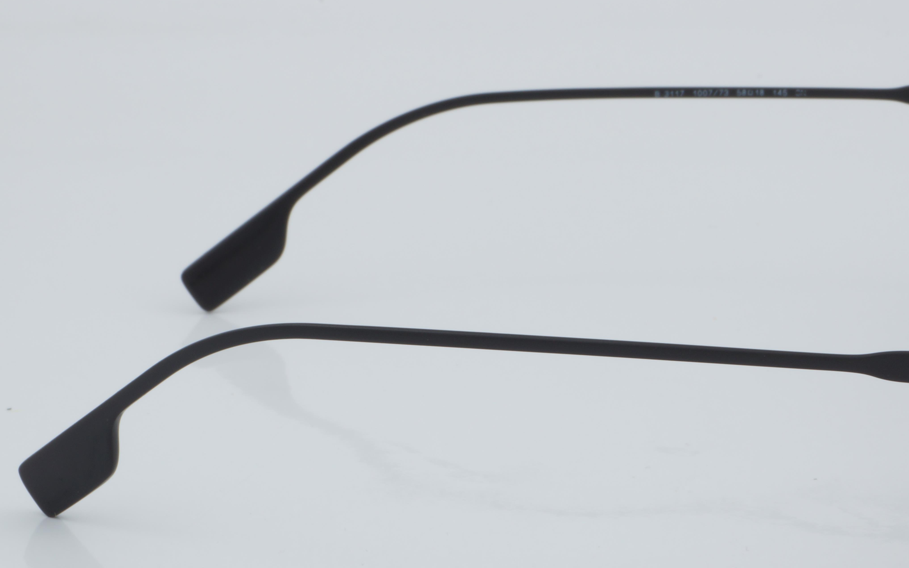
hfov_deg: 16.8
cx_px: 644
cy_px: 340
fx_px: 3066
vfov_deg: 10.6
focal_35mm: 124
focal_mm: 55
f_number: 32
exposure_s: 1/4
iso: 100
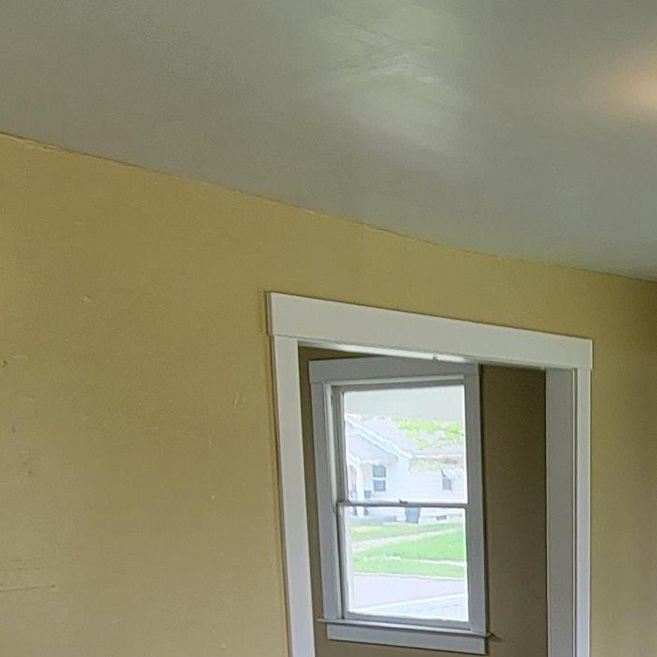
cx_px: 559
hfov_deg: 32.7
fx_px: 1074
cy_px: 685
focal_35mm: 50
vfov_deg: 31.0
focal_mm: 2.2
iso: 50
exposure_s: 1/60
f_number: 2.2
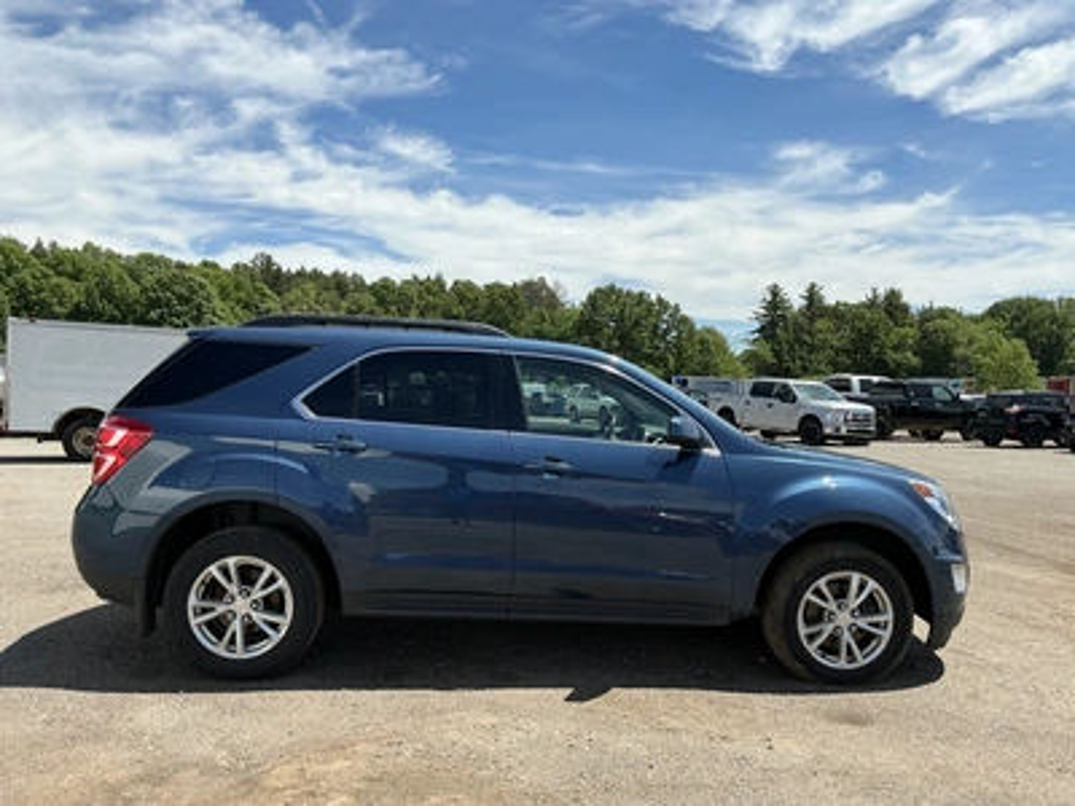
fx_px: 870
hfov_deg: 63.4
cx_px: 538
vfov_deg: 49.7
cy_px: 403
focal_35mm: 28
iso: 25
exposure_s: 1/2141
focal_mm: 3
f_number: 1.8
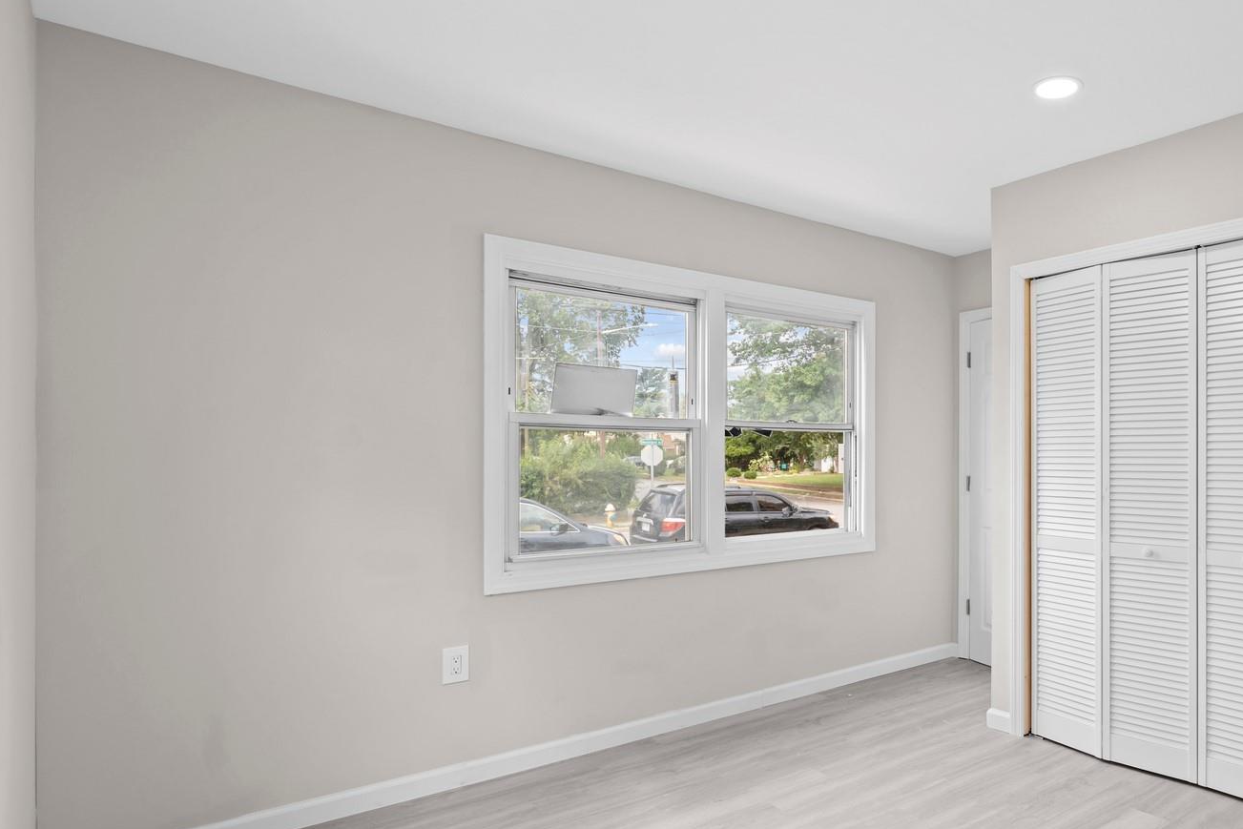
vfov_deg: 57.2
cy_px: 445
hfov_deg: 74.3
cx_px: 895
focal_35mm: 22
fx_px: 760
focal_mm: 14
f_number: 10
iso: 200
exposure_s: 1/5
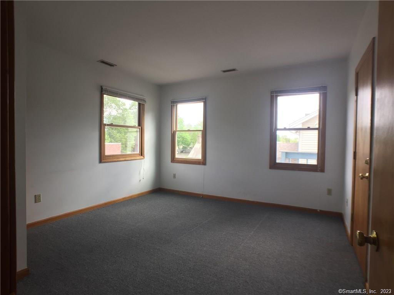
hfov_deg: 61.7
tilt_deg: -1.4
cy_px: 148
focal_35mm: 29
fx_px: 330
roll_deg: -0.7
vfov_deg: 48.2
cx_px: 197
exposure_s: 1/60
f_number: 2.2
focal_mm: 4.15
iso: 40
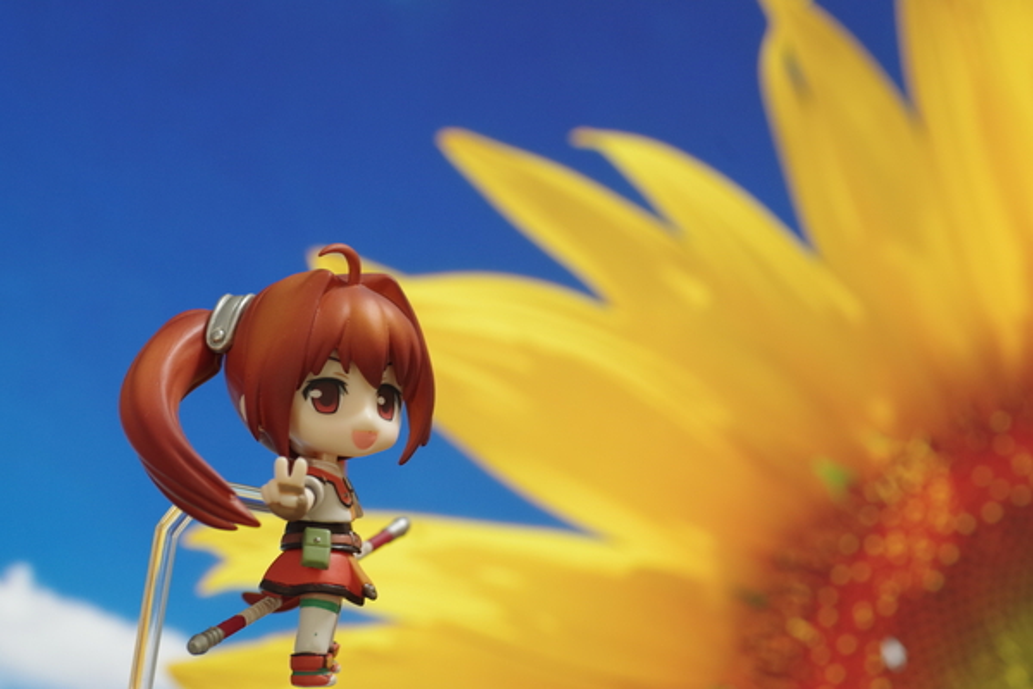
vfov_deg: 10.2
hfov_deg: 15.2
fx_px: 3873
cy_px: 344
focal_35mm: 135
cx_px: 516
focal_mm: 90
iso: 400
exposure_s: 1/3.33
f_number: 6.3
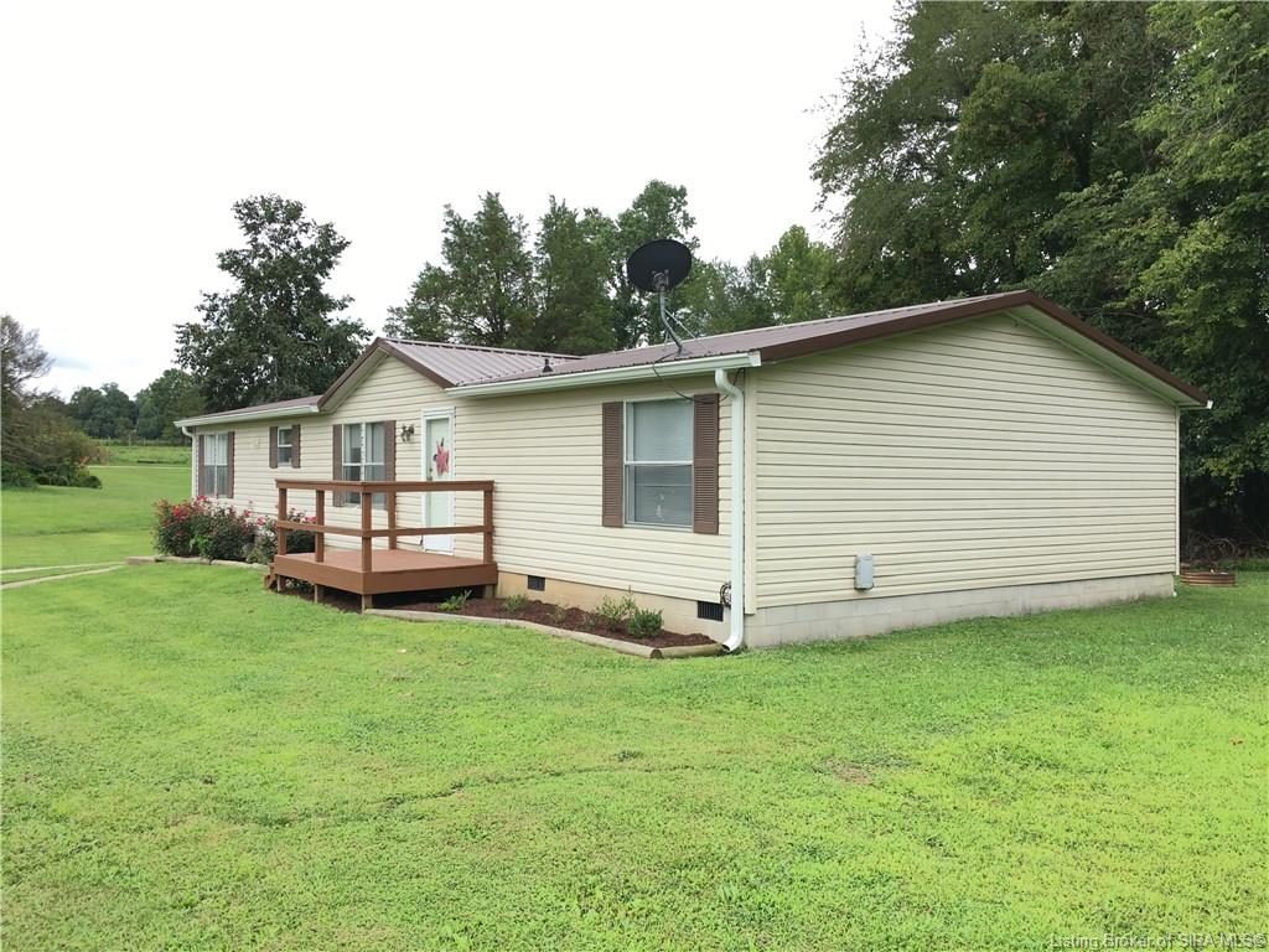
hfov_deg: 61.7
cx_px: 634
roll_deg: -1.3
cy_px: 476
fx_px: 1063
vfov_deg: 48.2
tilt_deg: +0.6
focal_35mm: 29
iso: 25
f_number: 2.2
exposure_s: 1/366
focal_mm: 4.15
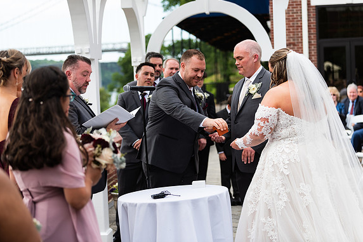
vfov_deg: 19.2
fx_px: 716
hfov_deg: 28.5
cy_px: 120
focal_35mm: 71
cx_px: 183
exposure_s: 1/640
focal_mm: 70
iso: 64
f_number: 2.8
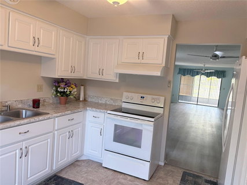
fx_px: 185
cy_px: 92
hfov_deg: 67.3
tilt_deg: -3.7
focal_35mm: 26
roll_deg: -4.3
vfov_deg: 53.0
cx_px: 124
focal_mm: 5.96
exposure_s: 1/120
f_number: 1.6
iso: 200
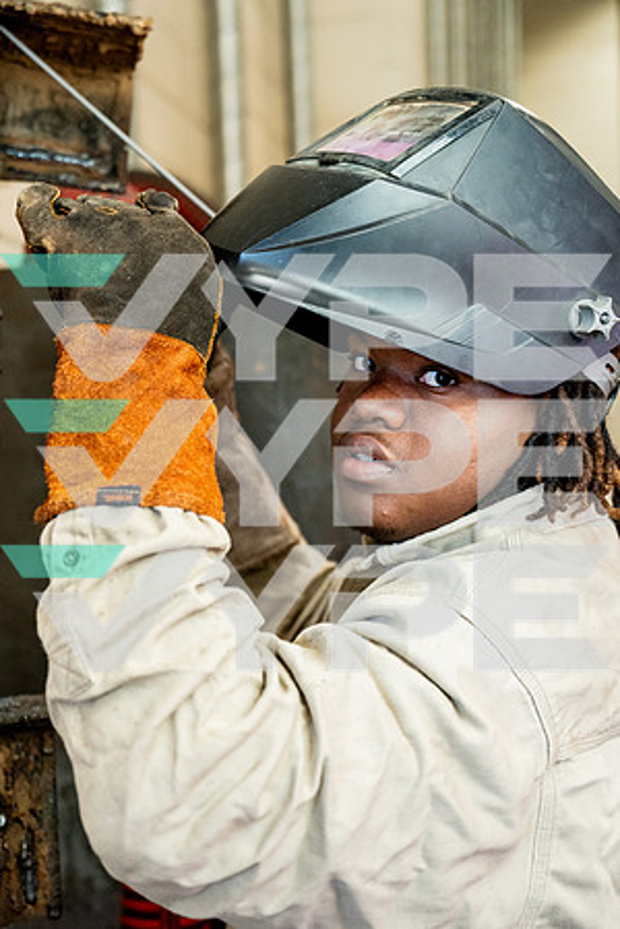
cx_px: 310
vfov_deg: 36.2
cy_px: 464
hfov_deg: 24.6
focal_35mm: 55
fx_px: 1421
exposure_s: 1/125
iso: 2500
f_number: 4
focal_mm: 55
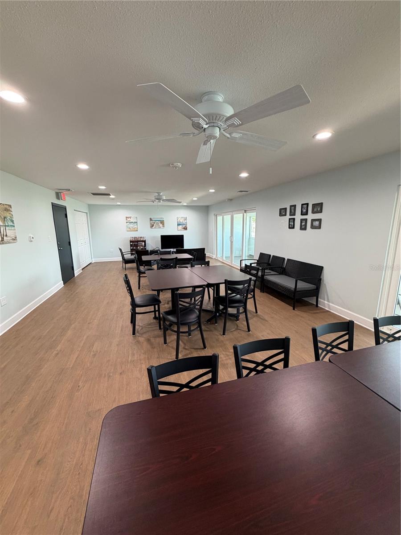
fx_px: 216
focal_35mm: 14
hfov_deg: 85.7
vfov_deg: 102.1
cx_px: 200
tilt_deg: -10.4
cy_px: 268
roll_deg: +0.3
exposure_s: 1/60
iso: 200
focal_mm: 2.22
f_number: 2.2
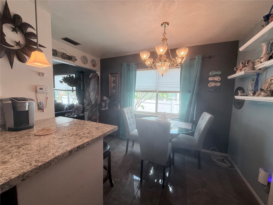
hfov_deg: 102.1
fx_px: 110
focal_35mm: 14
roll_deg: -1.6
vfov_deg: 85.7
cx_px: 136
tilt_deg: -4.7
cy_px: 102
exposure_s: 1/120
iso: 64
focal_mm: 2.22
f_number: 2.2
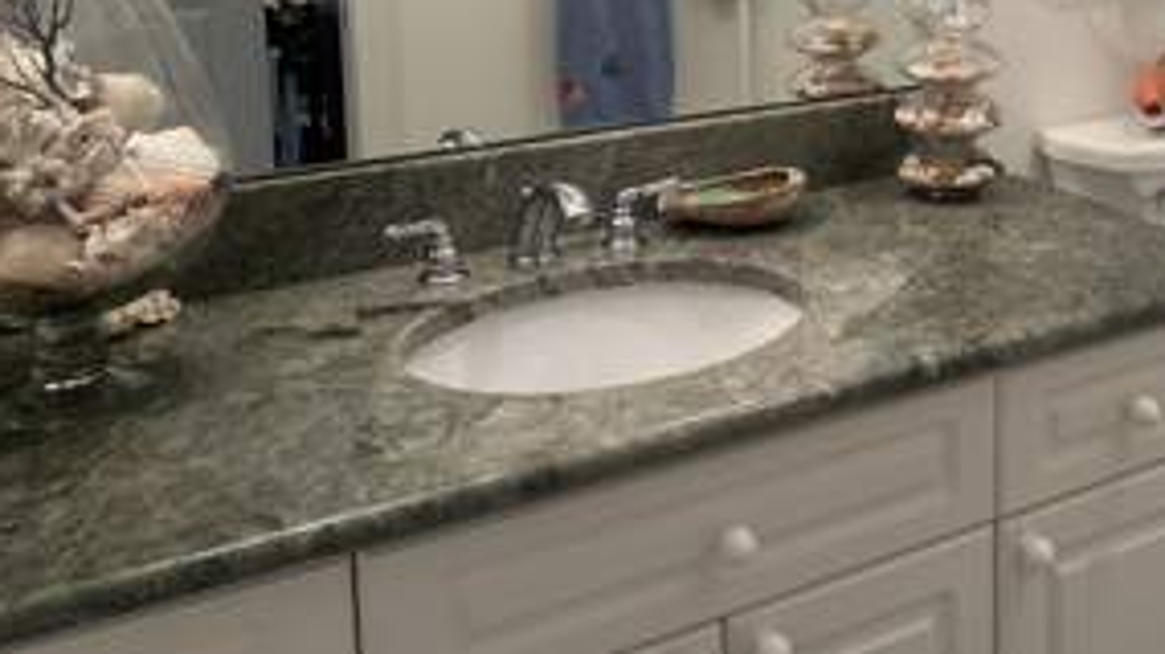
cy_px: 10
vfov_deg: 25.8
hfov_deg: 44.6
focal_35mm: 44
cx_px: 895
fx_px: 1359
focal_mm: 6.86
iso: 200
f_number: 1.78
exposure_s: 1/120
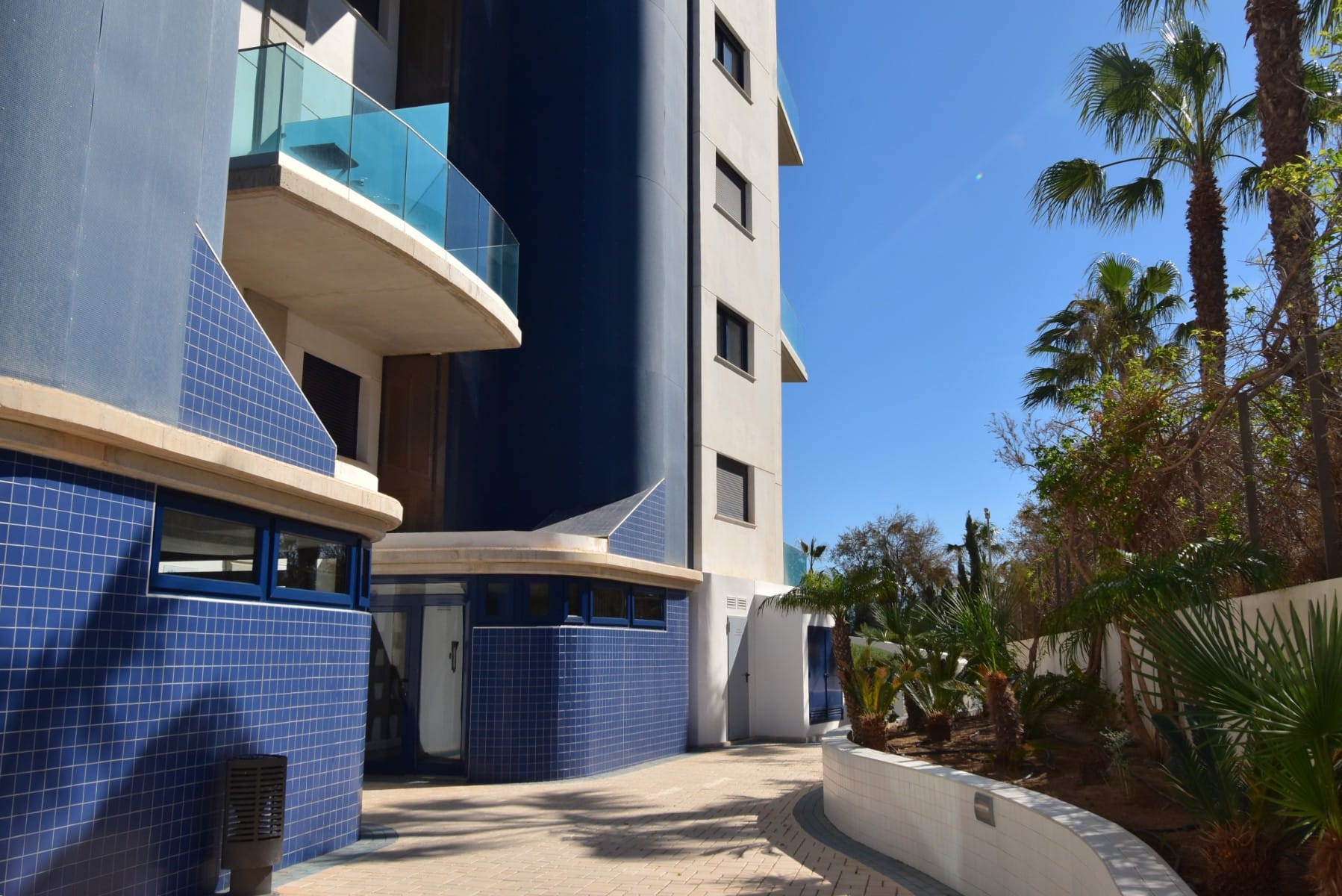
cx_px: 671
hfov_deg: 61.9
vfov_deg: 43.6
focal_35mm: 30
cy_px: 448
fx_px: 1119
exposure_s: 1/500
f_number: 11
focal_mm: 20
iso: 280
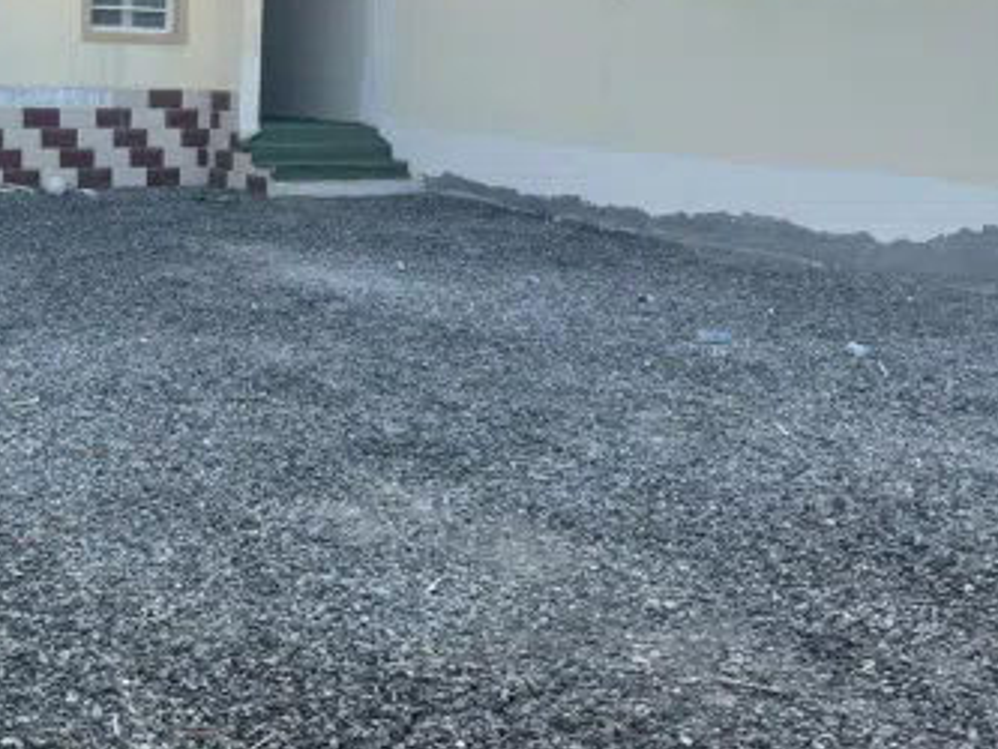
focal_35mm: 50
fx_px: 1442
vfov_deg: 29.1
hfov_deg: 36.9
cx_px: 204
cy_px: 345
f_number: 1.6
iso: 32
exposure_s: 1/831
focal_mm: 4.2
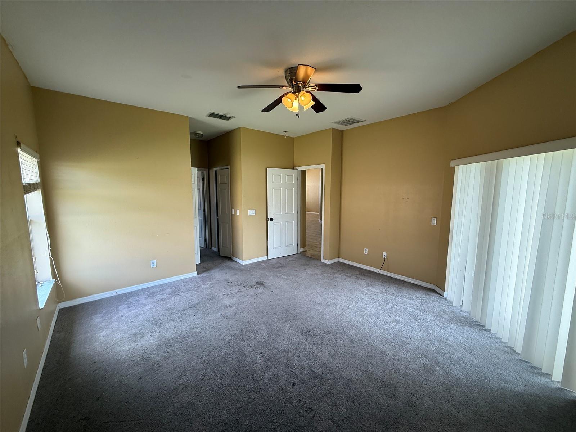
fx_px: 233
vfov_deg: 85.7
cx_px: 288
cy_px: 216
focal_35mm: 14
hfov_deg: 102.1
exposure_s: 1/120
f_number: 2.2
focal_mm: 2.22
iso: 125
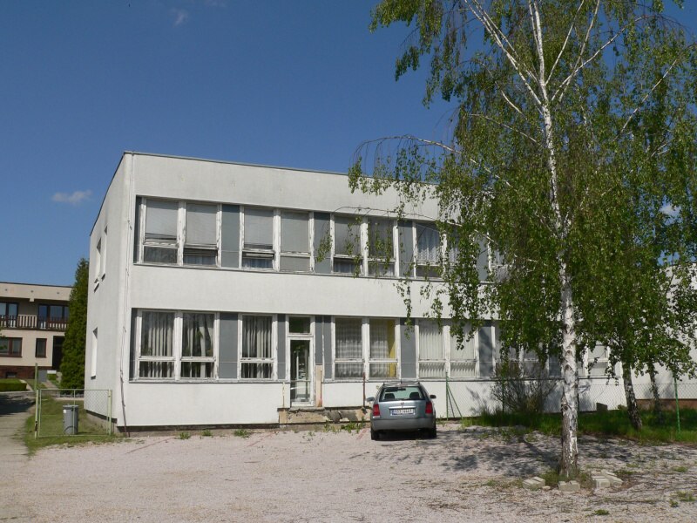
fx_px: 725
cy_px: 262
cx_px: 348
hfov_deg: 51.4
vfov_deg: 39.7
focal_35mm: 36
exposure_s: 1/640
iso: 80
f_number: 5.6
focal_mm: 6
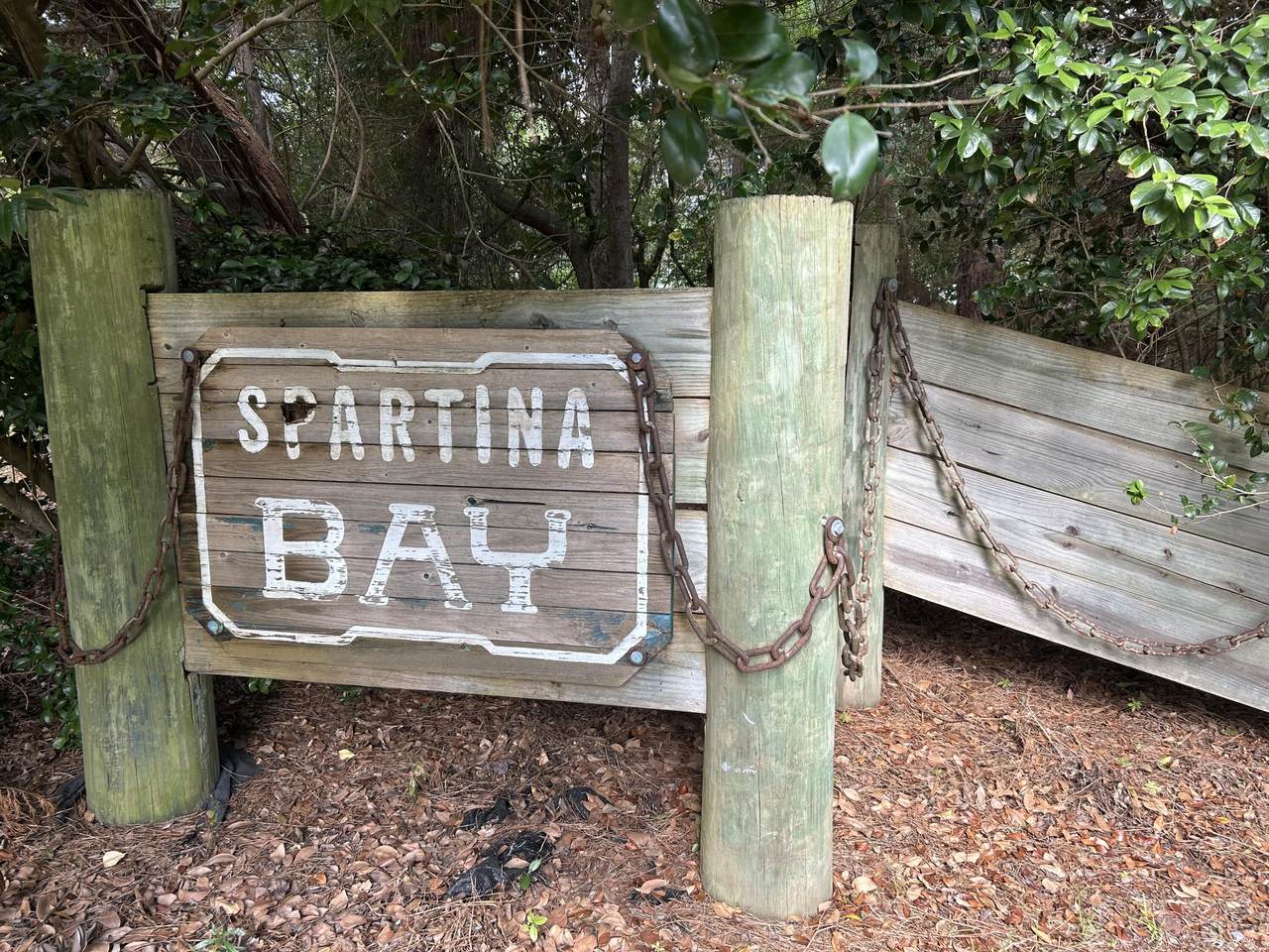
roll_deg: +0.1
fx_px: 953
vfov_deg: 53.1
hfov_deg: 67.3
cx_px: 634
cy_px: 476
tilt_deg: -7.7
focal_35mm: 26
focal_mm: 5.7
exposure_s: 1/141
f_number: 1.5
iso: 32
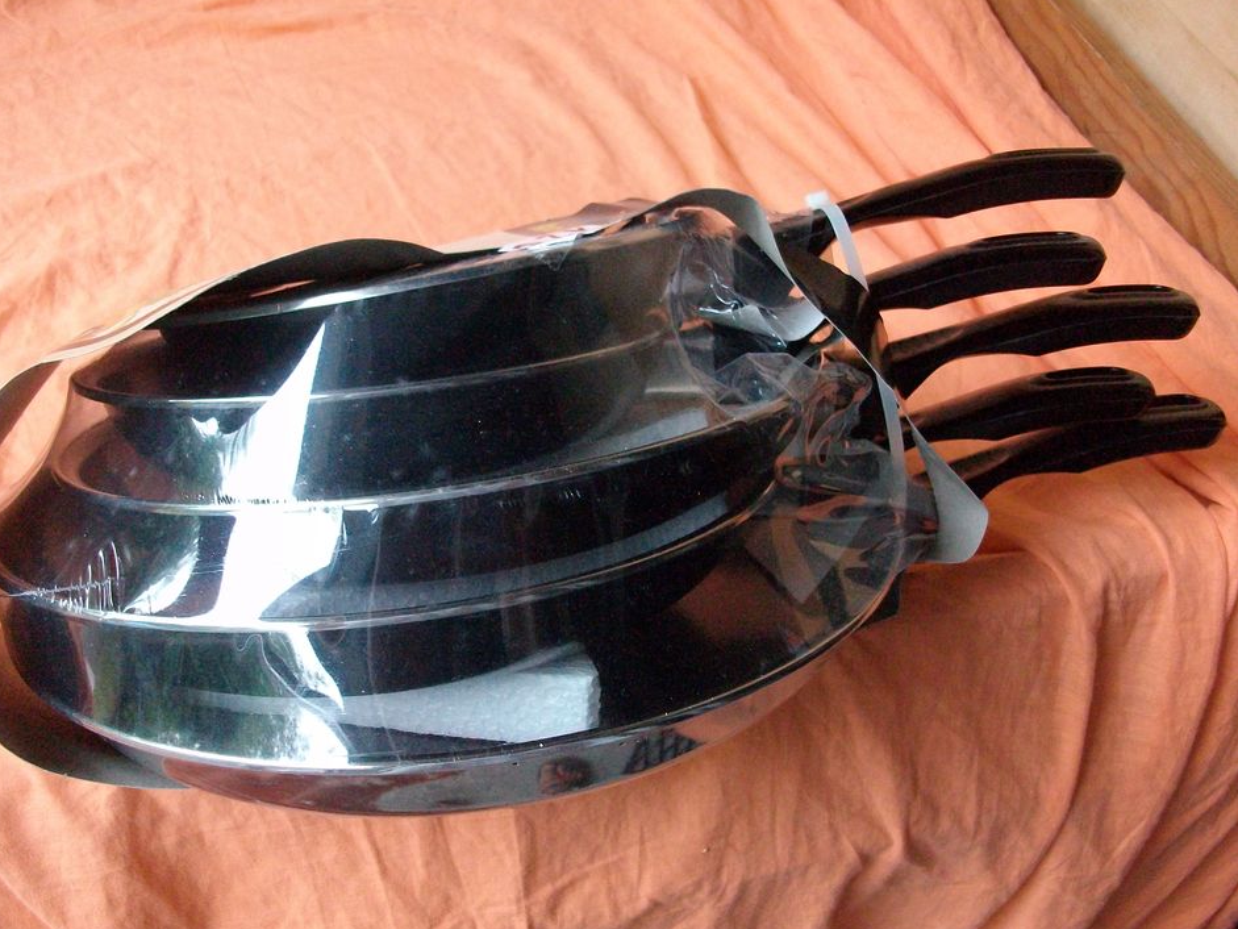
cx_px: 583
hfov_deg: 53.9
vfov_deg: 41.8
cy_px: 483
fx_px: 1216
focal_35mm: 34
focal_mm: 5.7
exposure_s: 1/64
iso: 494
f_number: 2.9
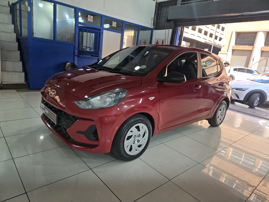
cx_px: 134
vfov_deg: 58.9
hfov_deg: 73.9
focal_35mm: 23
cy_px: 101
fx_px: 179
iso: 80
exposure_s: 1/554
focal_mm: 5.4
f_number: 1.8
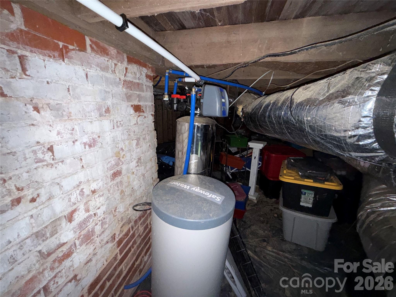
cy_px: 148
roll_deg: -0.7
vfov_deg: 85.7
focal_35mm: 14
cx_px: 198
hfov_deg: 102.1
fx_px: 160
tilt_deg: -15.7
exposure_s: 1/33
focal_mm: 2.22
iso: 250
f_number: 2.2
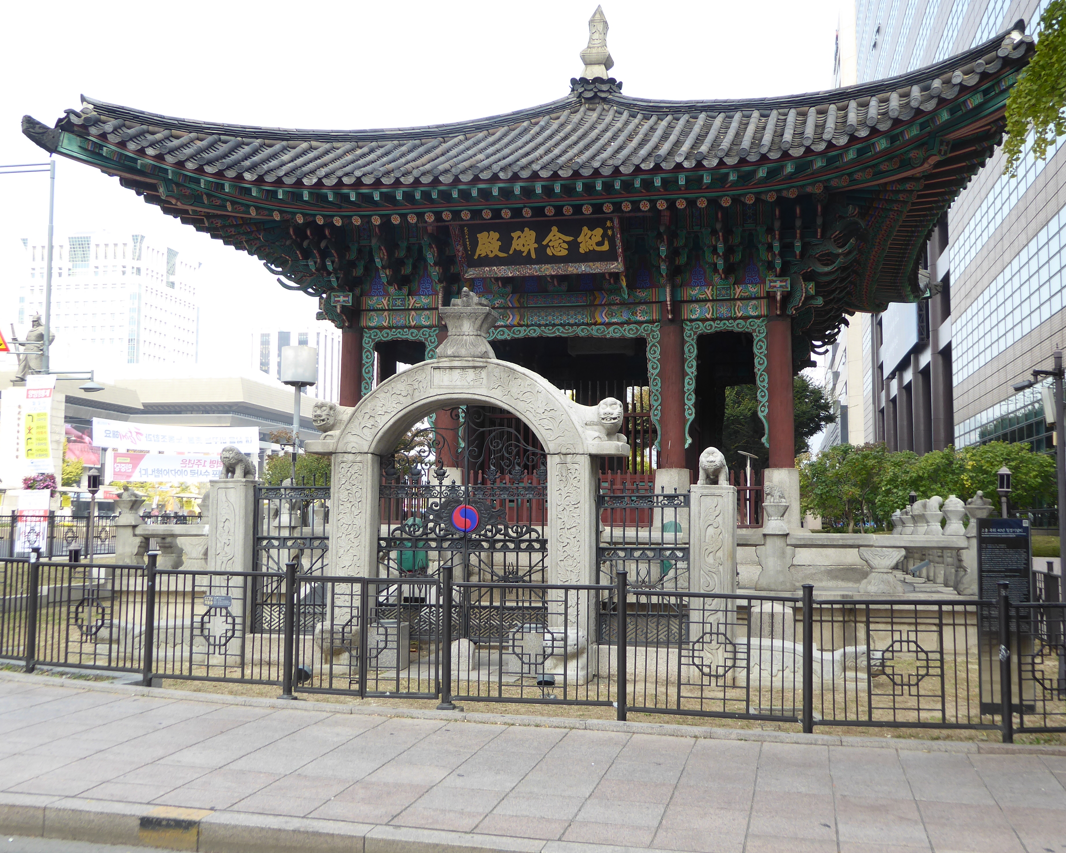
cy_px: 429
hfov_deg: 47.9
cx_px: 553
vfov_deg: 39.2
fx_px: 1199
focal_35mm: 38
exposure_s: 1/160
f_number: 3.7
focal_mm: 6.3
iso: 80
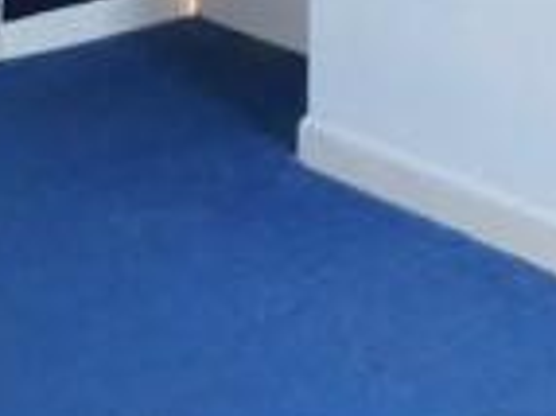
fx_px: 1637
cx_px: 216
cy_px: -297
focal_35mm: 102
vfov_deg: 13.3
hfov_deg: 19.3
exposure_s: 1/60
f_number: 2.8
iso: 400
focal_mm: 4.5
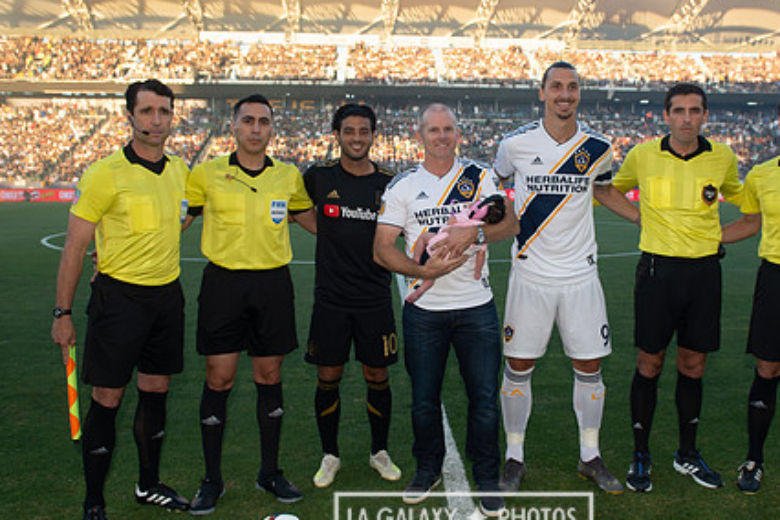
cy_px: 243
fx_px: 737
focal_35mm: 34
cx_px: 463
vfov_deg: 38.9
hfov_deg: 55.4
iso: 160
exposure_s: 1/500
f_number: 4.5
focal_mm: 24
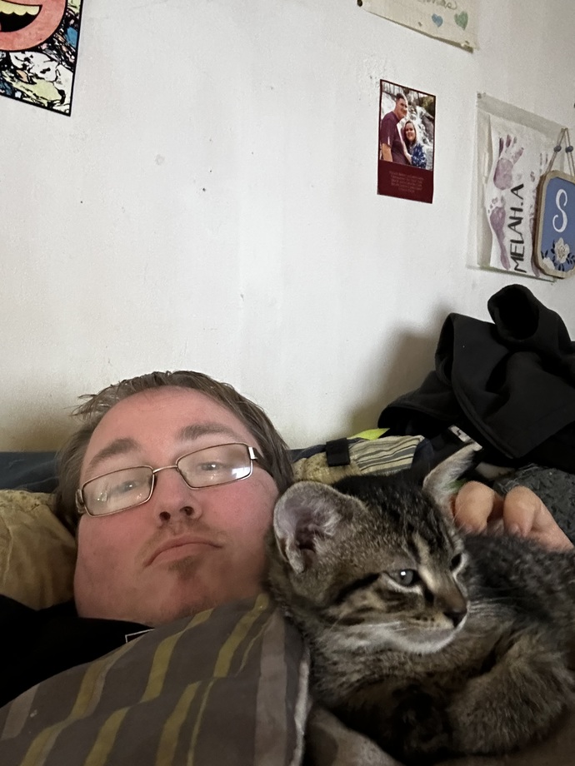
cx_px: 288
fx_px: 664
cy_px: 383
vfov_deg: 60.0
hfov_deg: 46.8
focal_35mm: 30
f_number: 1.9
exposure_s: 1/15
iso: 1000
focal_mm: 2.69
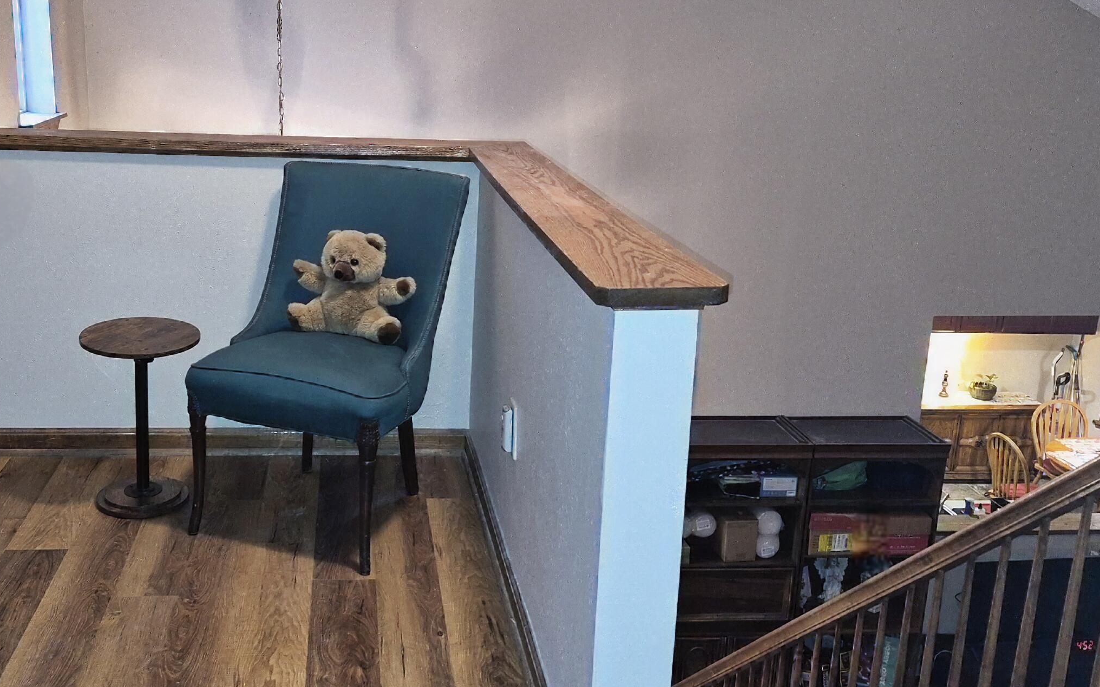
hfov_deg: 53.4
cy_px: 313
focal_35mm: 36
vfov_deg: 35.3
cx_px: 415
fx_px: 1079
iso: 125
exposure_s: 1/11
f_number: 1.8
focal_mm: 5.4
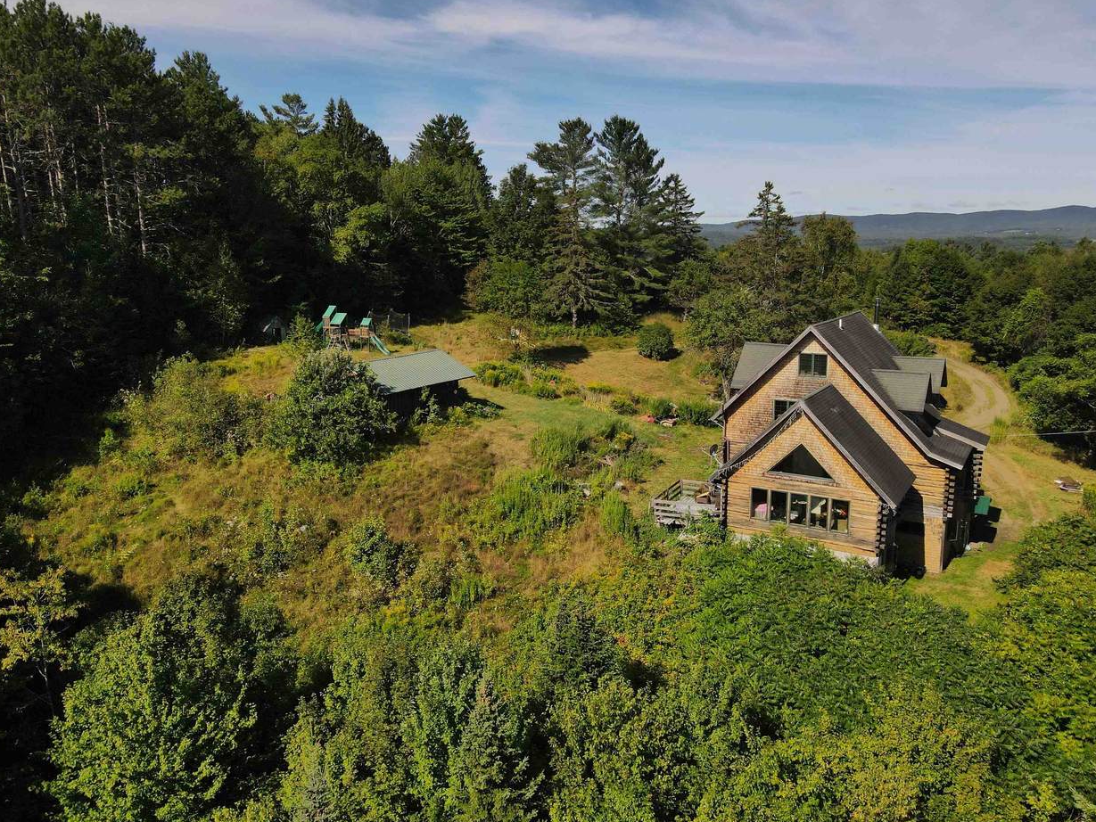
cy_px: 408
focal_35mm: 25
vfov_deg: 54.9
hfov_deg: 69.4
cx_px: 548
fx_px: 792
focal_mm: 4.5
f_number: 2.8
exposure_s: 1/100
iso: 100
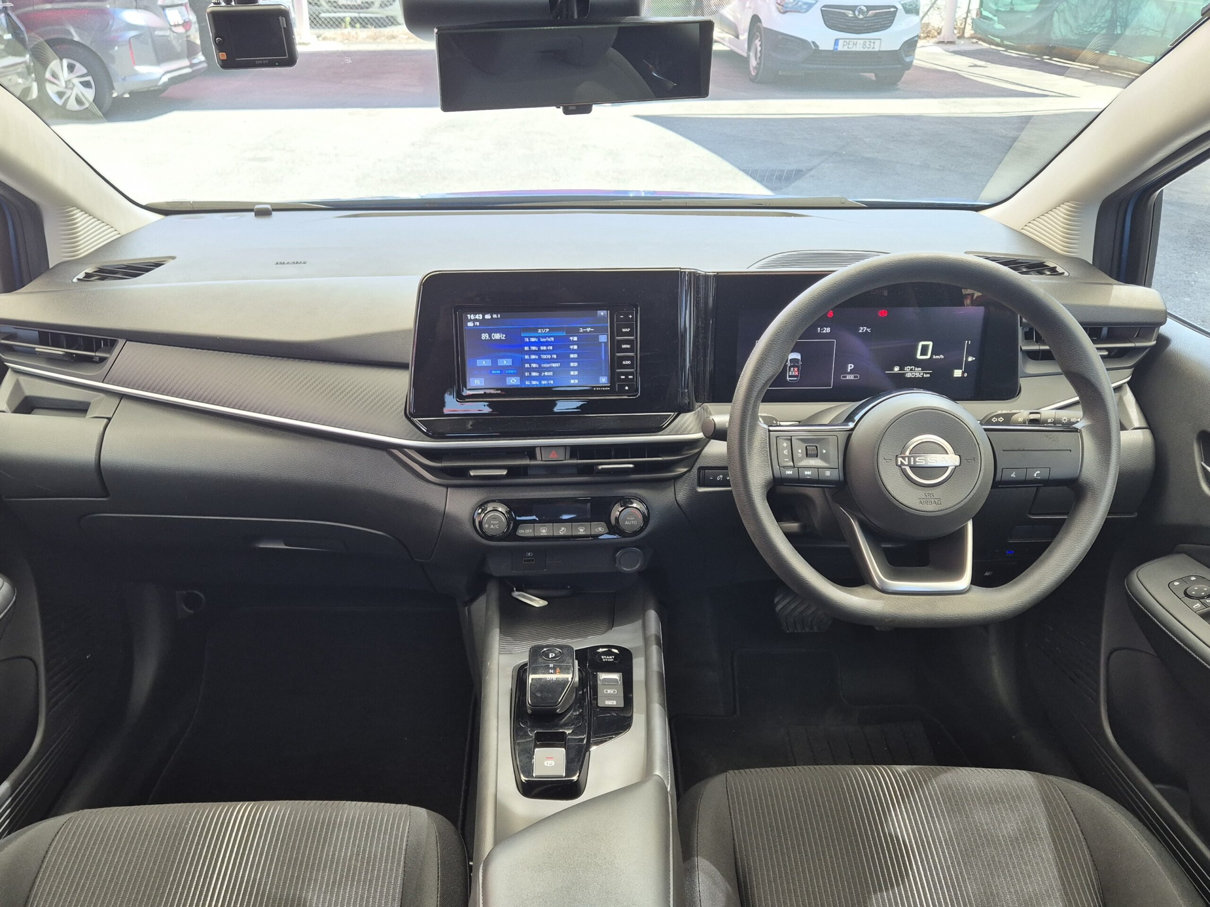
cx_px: 605
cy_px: 454
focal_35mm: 23
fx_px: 804
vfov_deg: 58.9
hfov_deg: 73.9
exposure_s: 1/180
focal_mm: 5.4
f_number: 1.8
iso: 125
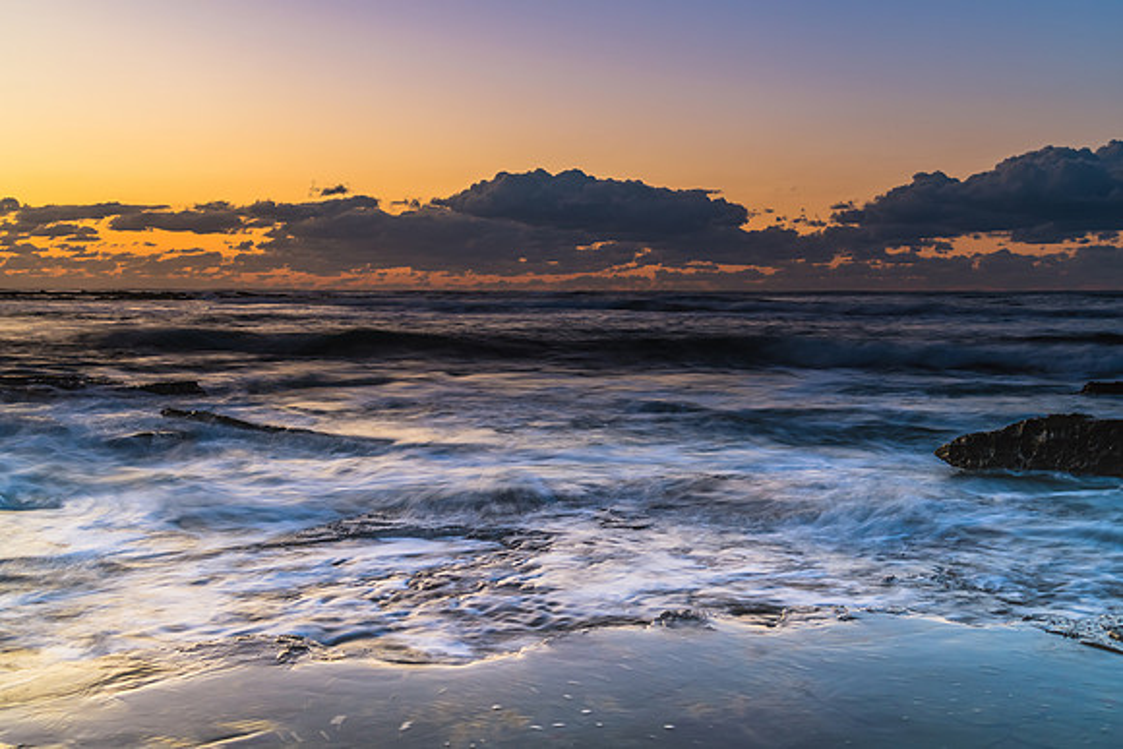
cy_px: 374
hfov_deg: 47.3
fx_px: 1283
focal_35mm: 41
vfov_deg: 32.6
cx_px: 562
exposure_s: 1/1.25
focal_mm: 40
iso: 320
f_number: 7.1
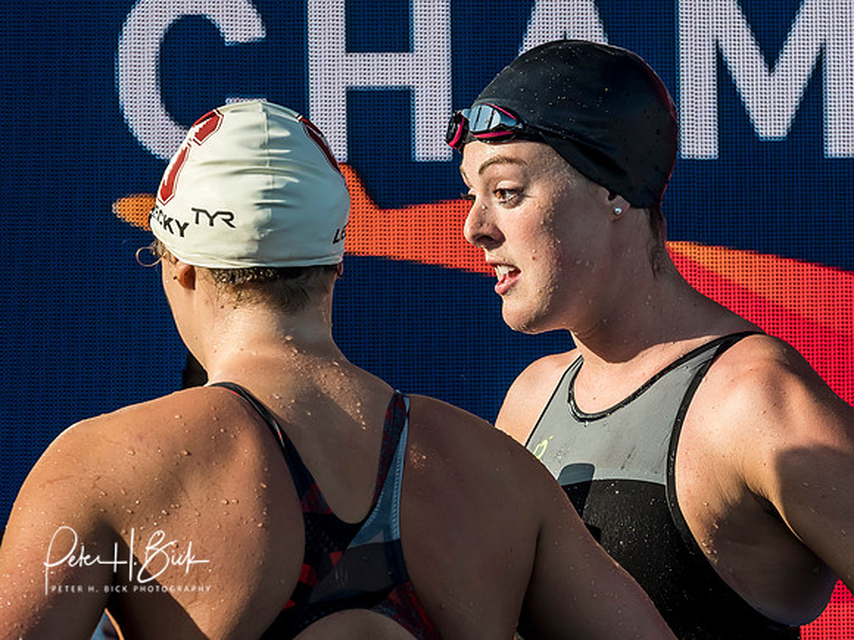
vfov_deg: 3.6
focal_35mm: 409
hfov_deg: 4.8
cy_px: 249
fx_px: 10087
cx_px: 547
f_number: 5.6
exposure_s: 1/1600
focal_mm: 130
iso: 400
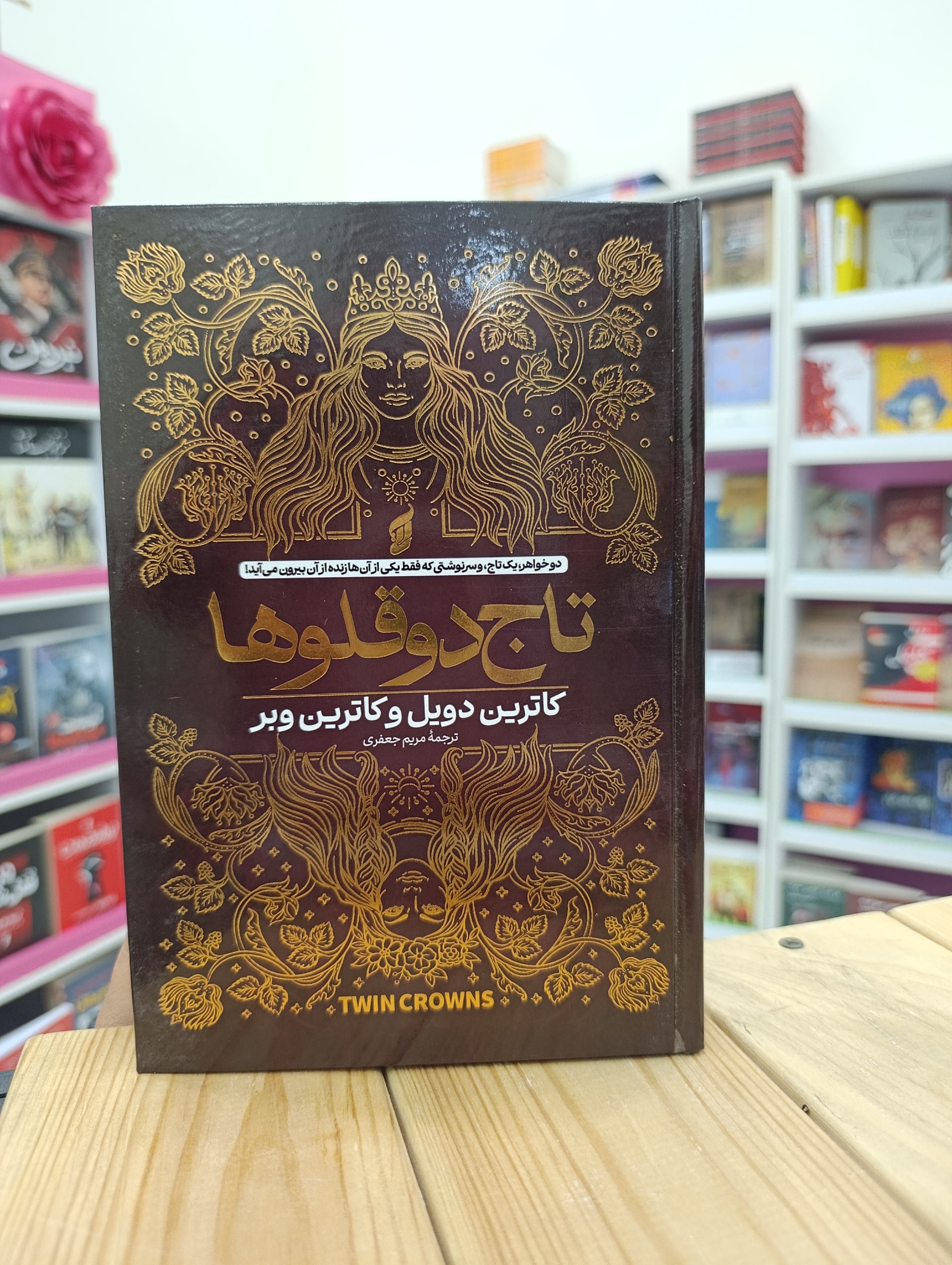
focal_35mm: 23
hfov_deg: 59.0
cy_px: 632
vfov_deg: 73.8
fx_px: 841
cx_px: 476
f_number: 1.65
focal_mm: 6.11
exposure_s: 1/50
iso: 725
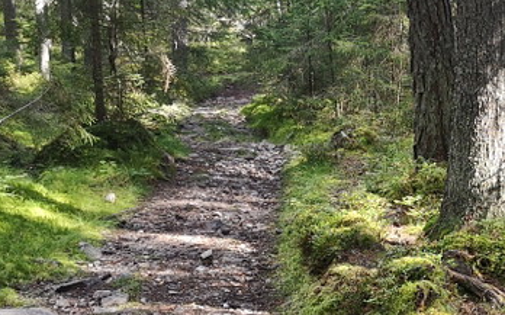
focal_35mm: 79
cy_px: 250
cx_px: 437
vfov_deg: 16.4
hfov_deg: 25.5
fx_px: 1087
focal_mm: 3.95
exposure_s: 1/100
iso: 64
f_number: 1.8
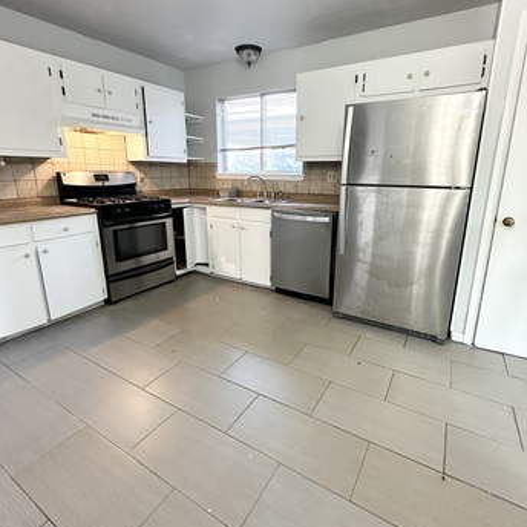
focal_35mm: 18
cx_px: 275
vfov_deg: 80.6
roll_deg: -1.4
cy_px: 247
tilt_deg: -14.1
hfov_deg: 80.7
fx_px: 310
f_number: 2.2
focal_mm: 2.22
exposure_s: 1/60
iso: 250
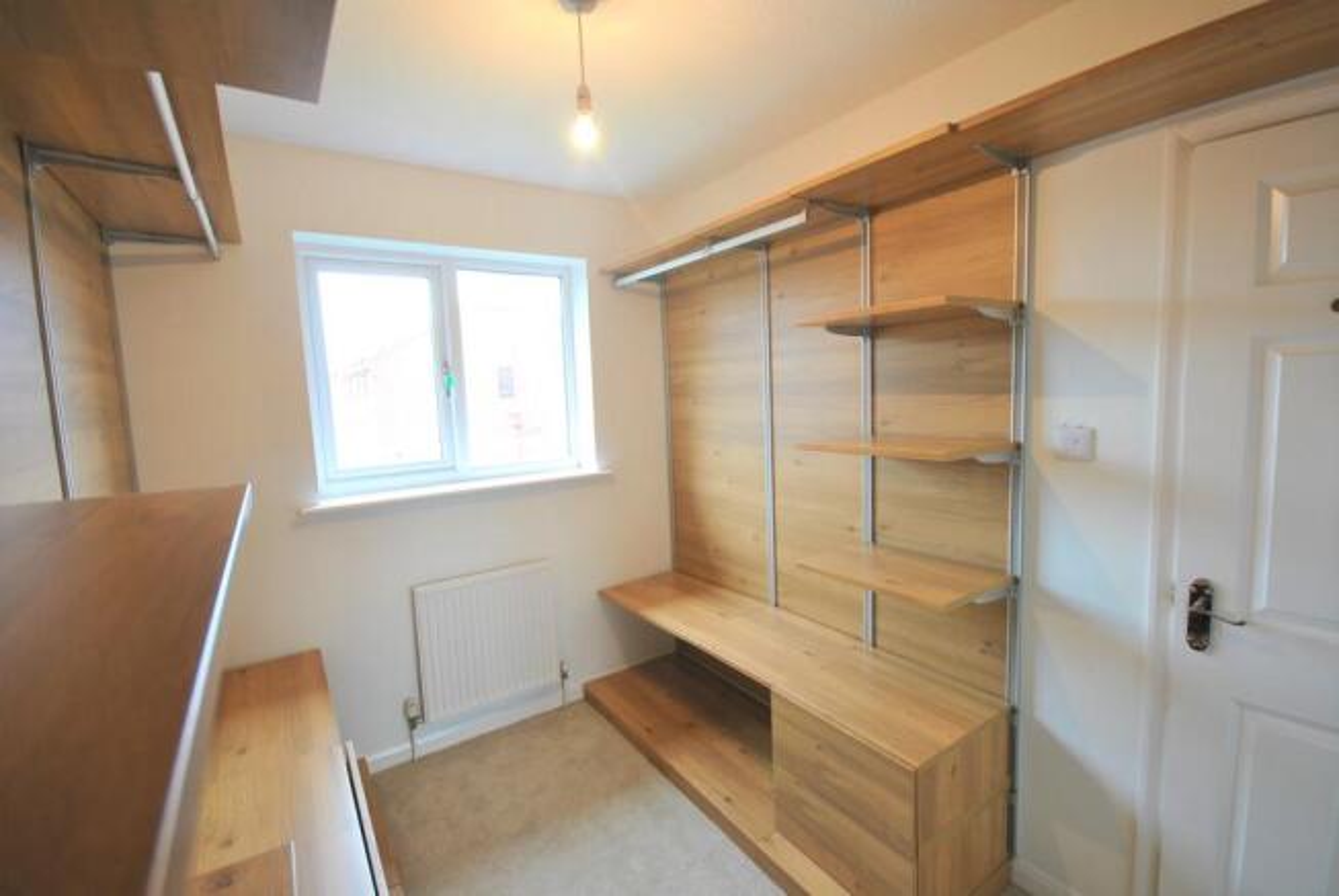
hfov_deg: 100.3
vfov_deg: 77.5
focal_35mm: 15
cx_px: 670
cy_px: 448
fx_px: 559
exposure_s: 1/30
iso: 220
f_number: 4
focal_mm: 10
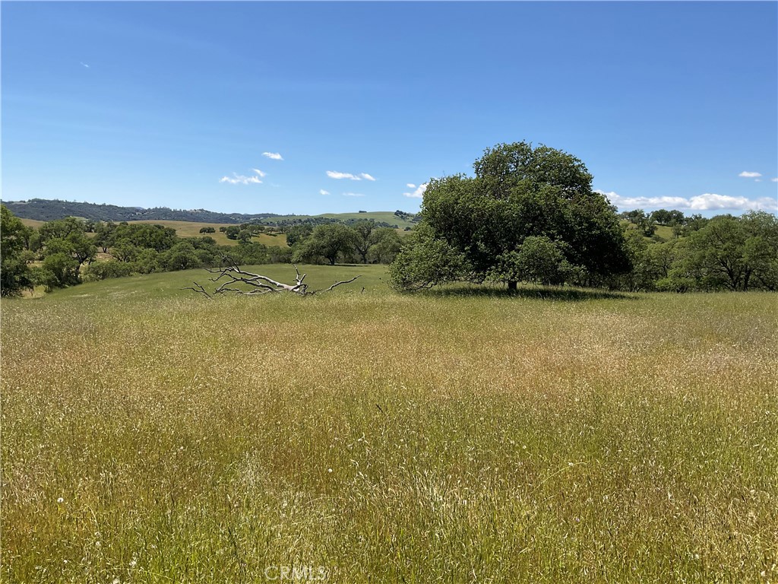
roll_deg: -0.9
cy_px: 292
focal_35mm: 29
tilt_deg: -5.5
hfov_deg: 61.7
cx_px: 389
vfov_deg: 48.2
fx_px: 652
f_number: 1.8
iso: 16
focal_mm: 3
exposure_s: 1/1984
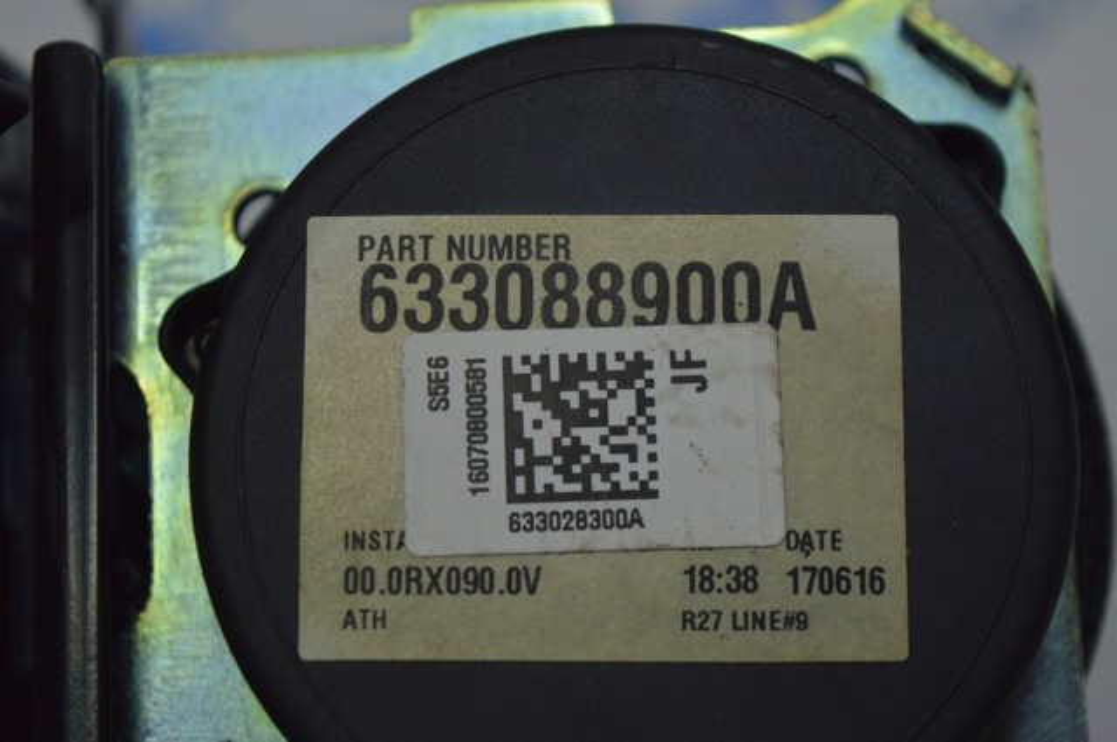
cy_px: 371
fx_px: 2557
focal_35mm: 82
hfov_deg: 24.6
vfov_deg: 16.5
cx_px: 558
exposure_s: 1/160
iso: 400
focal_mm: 55
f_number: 5.6
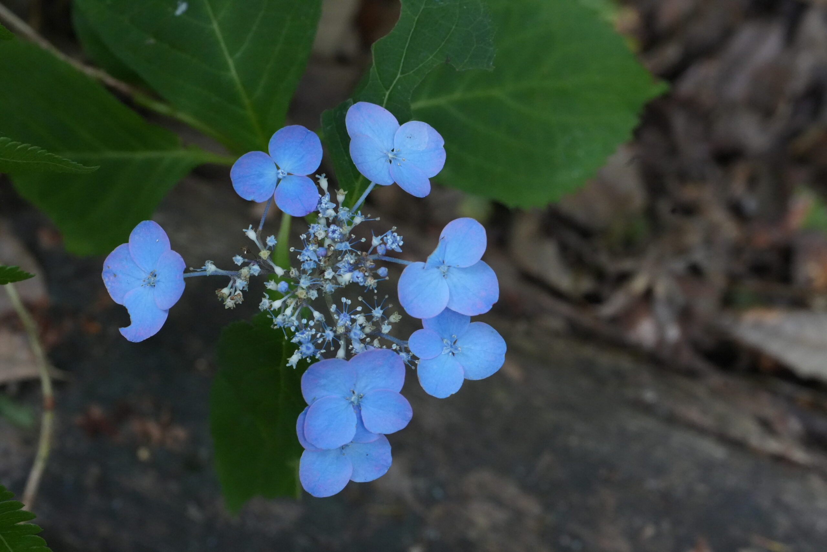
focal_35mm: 100
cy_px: 276
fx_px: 2297
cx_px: 414
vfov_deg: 13.7
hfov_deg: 20.4
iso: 10000
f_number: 9
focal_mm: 100
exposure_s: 1/500
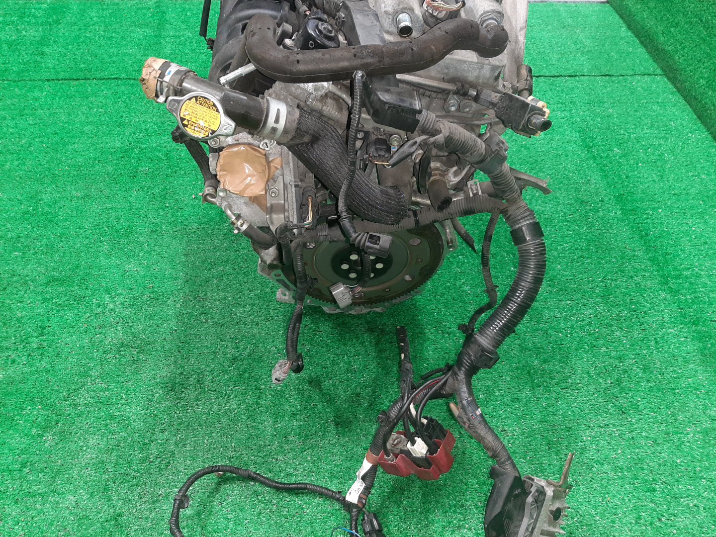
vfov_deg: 53.1
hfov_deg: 67.3
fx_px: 538
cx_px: 358
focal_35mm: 26
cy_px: 268
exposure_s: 1/50
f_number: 1.7
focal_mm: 3.93
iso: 247
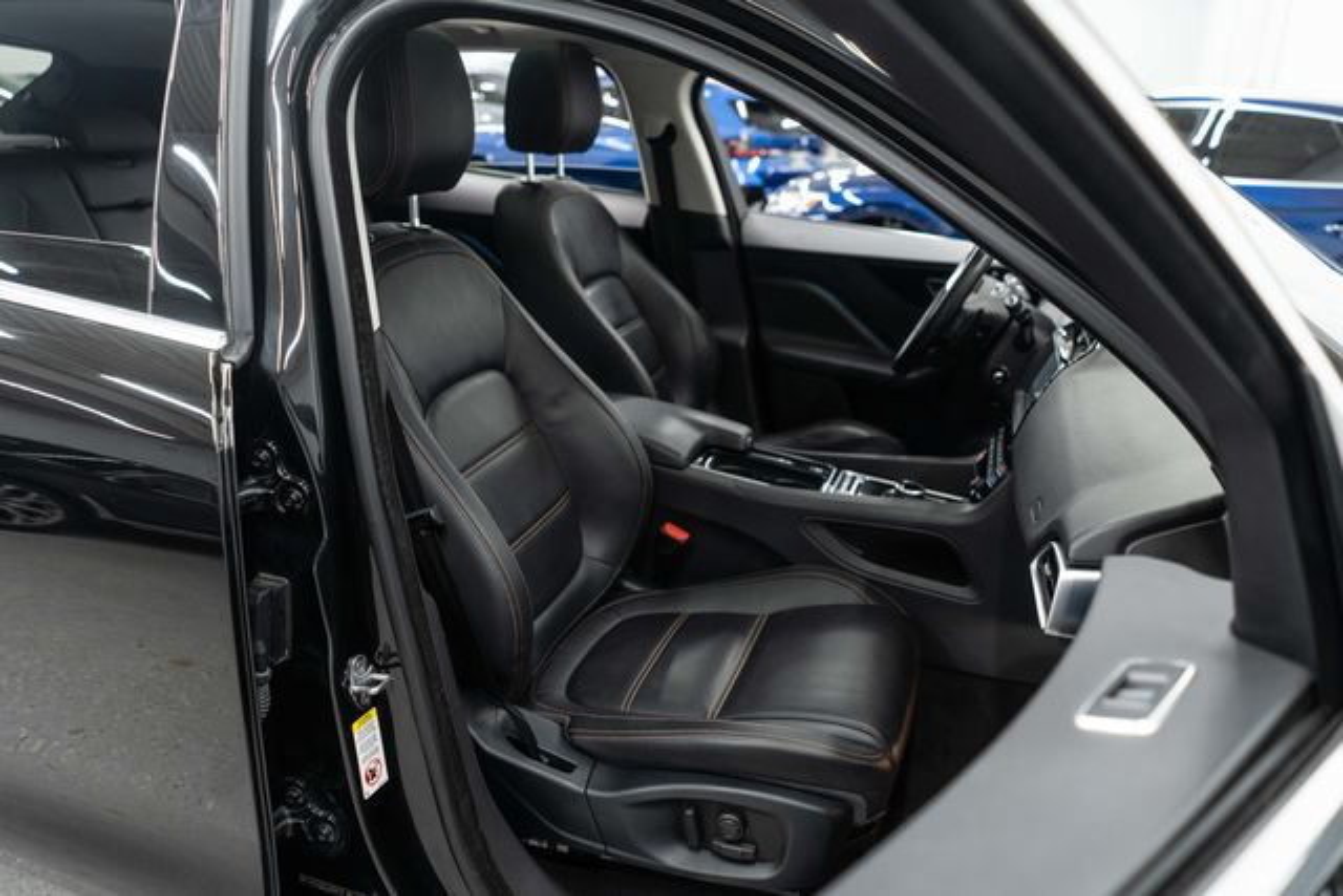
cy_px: 448
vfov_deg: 46.4
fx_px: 1045
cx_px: 672
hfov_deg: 65.5
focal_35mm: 28
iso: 640
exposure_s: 1/40
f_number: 3.2
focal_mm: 28
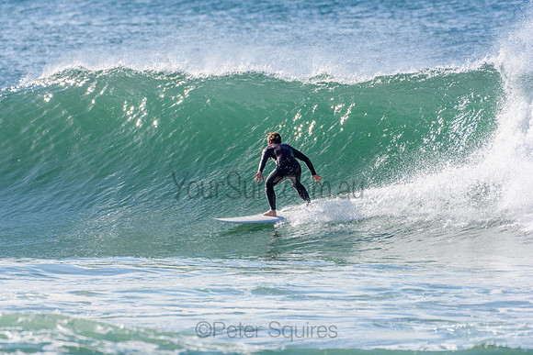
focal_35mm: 750
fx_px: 11106
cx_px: 266
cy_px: 178
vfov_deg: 1.8
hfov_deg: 2.7
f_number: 5.6
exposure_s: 1/2000
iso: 320
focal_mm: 500
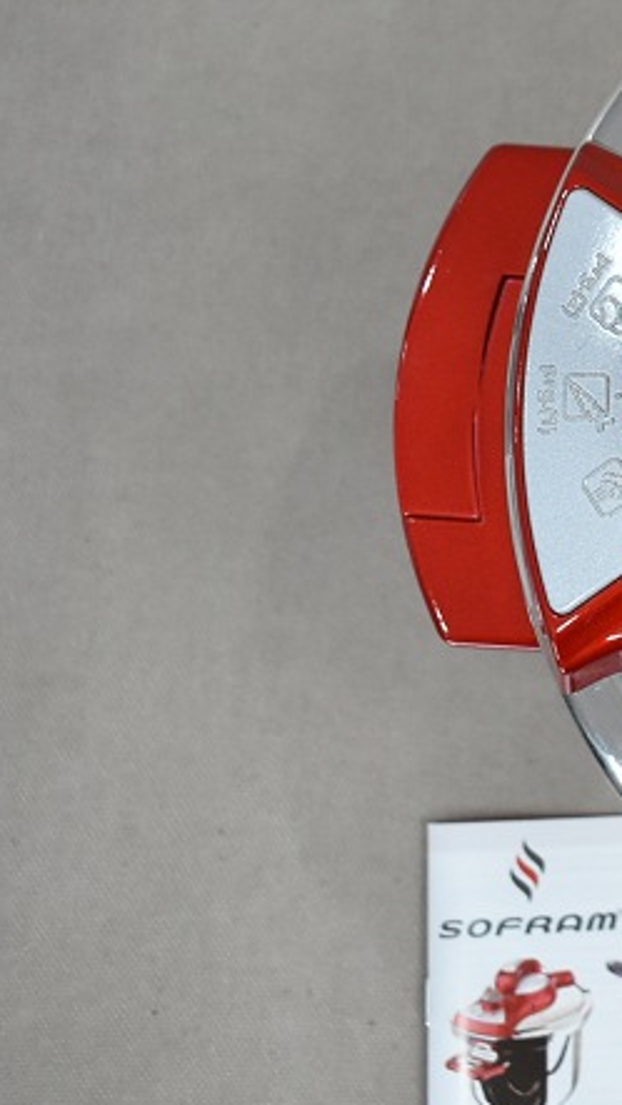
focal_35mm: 71
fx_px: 2079
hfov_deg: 14.7
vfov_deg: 29.7
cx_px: 1142
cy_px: 452
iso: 1600
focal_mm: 20
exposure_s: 1/125
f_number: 4.5
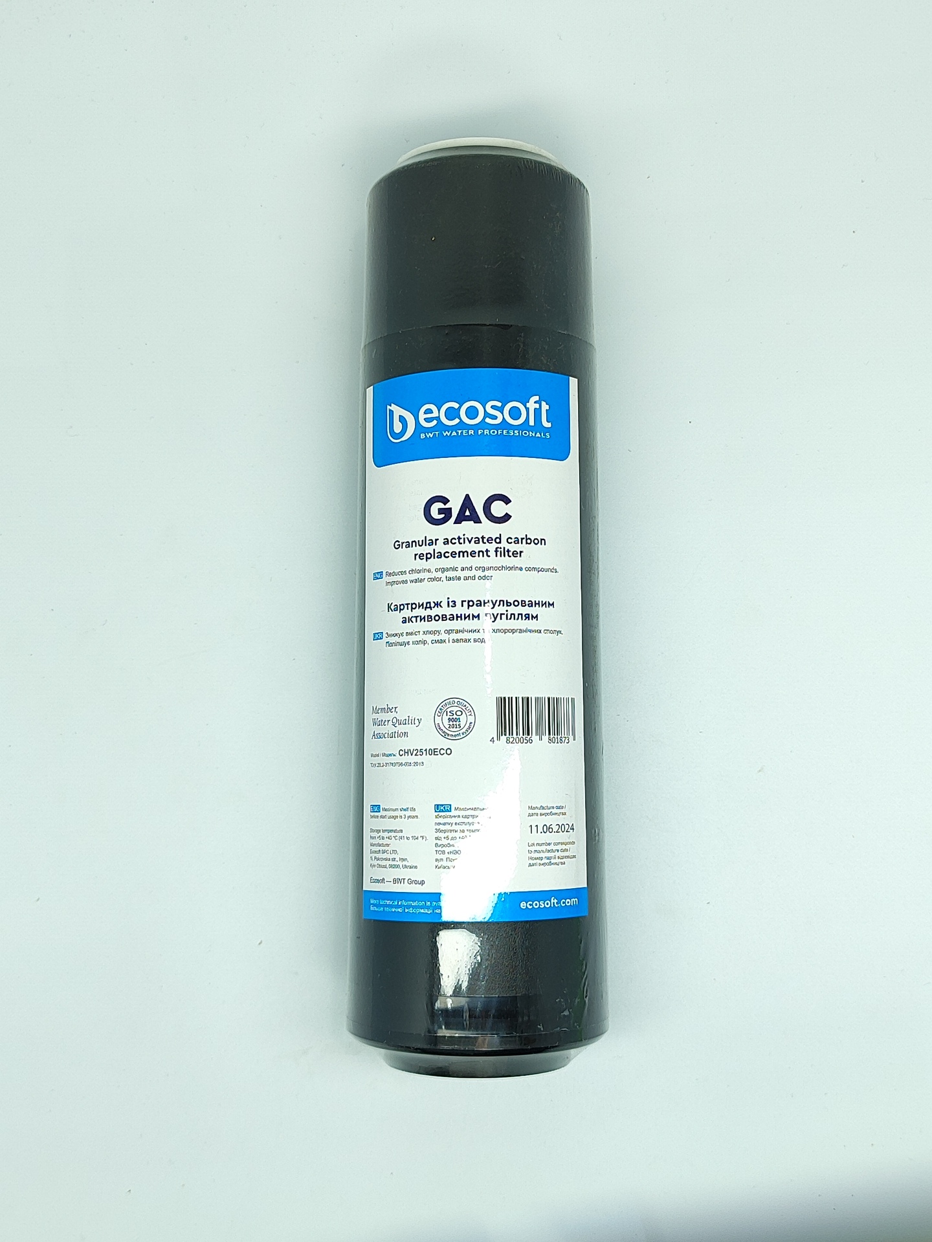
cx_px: 466
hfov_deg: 56.8
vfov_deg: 71.6
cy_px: 621
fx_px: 862
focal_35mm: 24
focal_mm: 5.89
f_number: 1.89
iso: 125
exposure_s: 1/160
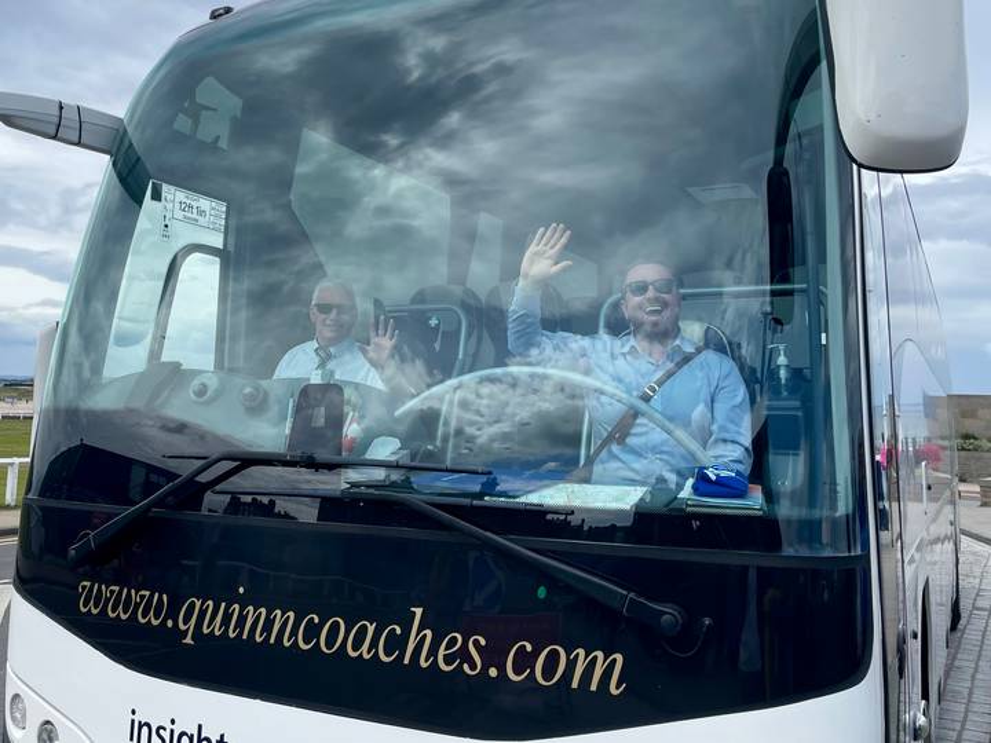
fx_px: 744
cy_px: 372
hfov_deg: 67.3
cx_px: 496
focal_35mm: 26
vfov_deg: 53.1
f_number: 1.6
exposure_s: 1/2959
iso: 32
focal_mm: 4.2
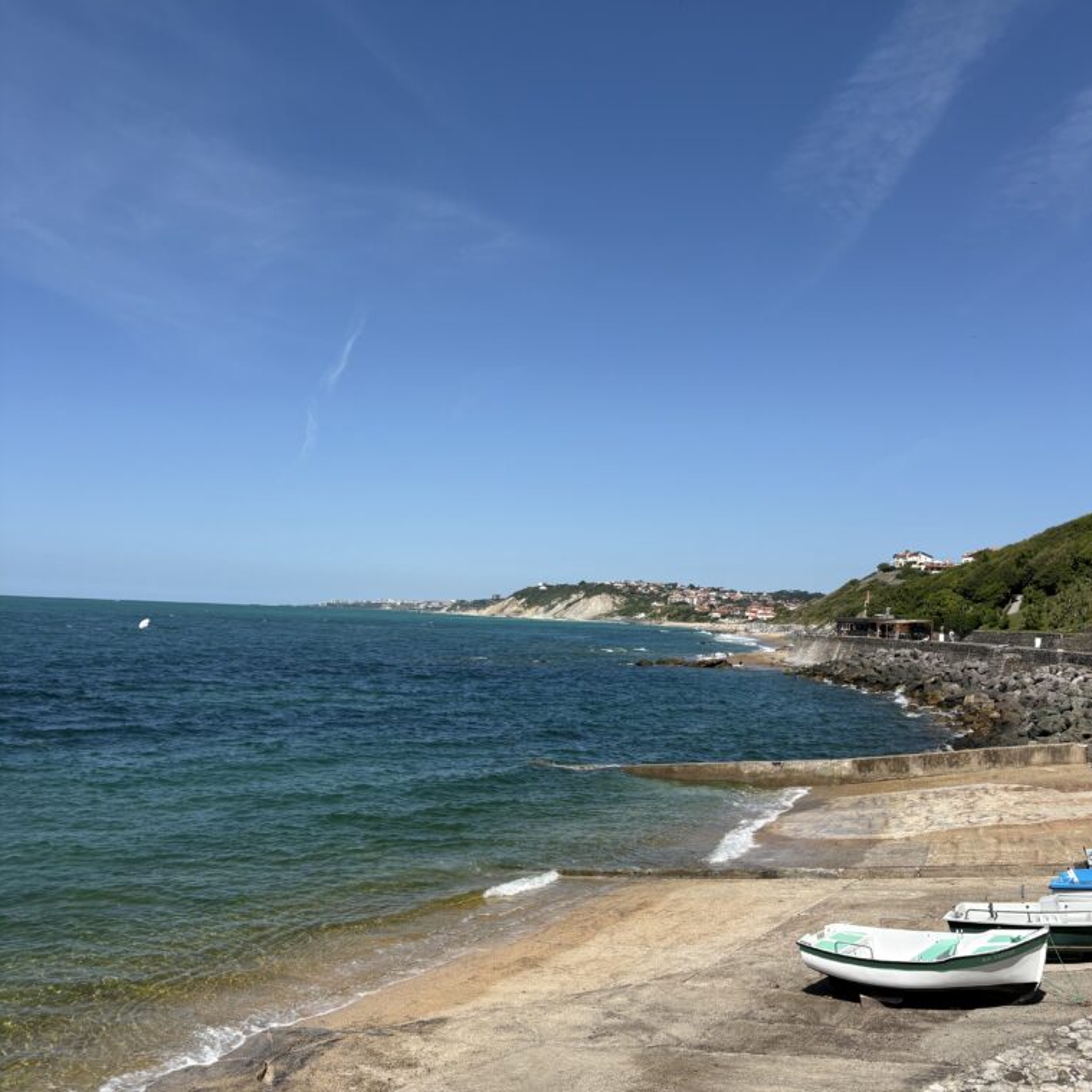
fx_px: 1106
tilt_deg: -1.6
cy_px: 656
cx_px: 550
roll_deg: -2.3
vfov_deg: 52.2
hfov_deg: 52.5
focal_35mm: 31
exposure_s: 1/5348
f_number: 1.6
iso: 50
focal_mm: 5.96
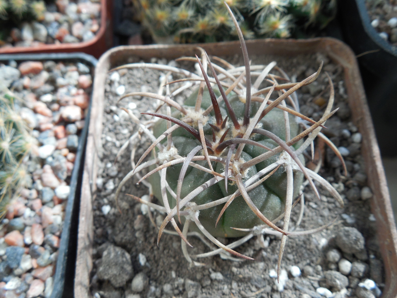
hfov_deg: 58.4
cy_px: 149
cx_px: 198
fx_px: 356
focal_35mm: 31
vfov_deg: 45.4
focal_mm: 5.6
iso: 125
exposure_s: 1/160
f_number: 3.6
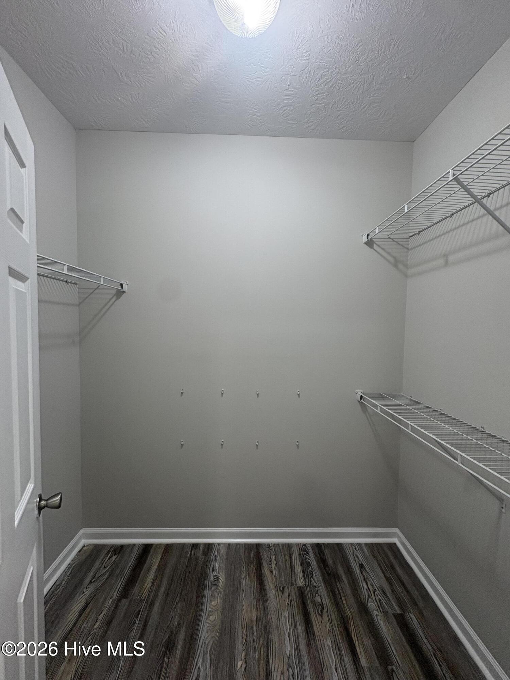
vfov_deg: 102.1
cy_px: 340
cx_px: 255
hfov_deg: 85.7
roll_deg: -1.2
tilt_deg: -3.7
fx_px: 275
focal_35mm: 14
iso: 125
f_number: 2.2
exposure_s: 1/60
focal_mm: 2.22
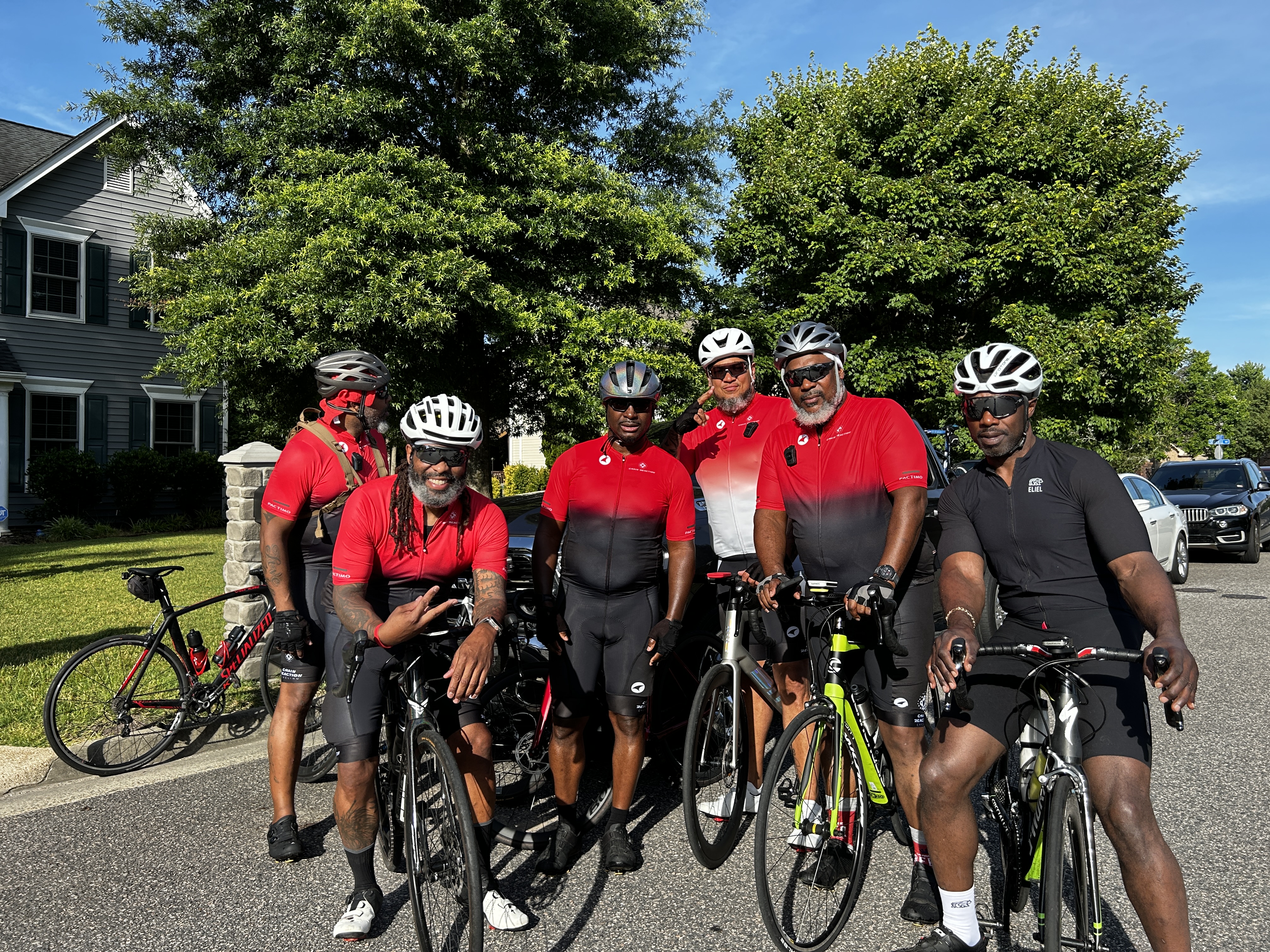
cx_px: 635
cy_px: 476
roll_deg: -0.1
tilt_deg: +0.8
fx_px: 954
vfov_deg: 53.1
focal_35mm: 26
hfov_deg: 67.3
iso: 50
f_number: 1.5
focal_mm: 5.7
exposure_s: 1/1645
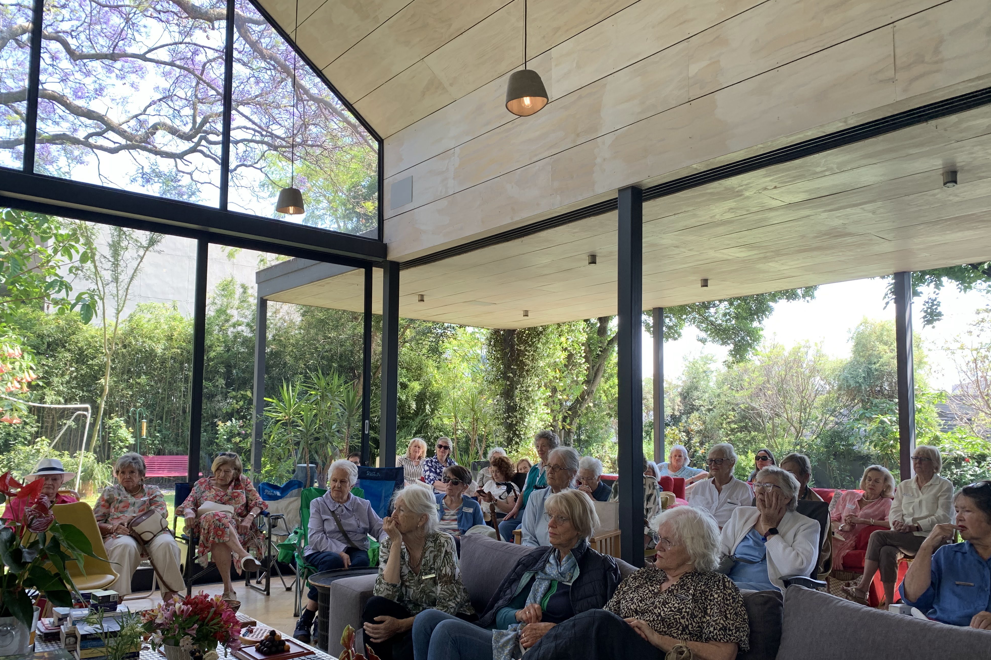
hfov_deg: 65.5
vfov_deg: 46.3
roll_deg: -0.6
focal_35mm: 28
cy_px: 371
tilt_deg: +3.1
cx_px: 487
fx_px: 771
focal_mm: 4.25
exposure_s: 1/121
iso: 32
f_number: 1.8
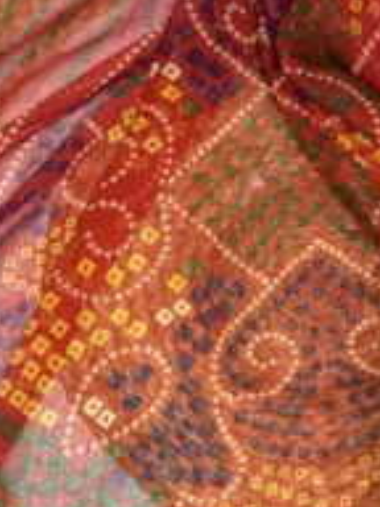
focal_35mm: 122
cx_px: 282
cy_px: 442
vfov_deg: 16.0
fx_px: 1786
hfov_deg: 12.1
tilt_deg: -72.8
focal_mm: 5.96
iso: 40
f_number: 1.6
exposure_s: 1/100
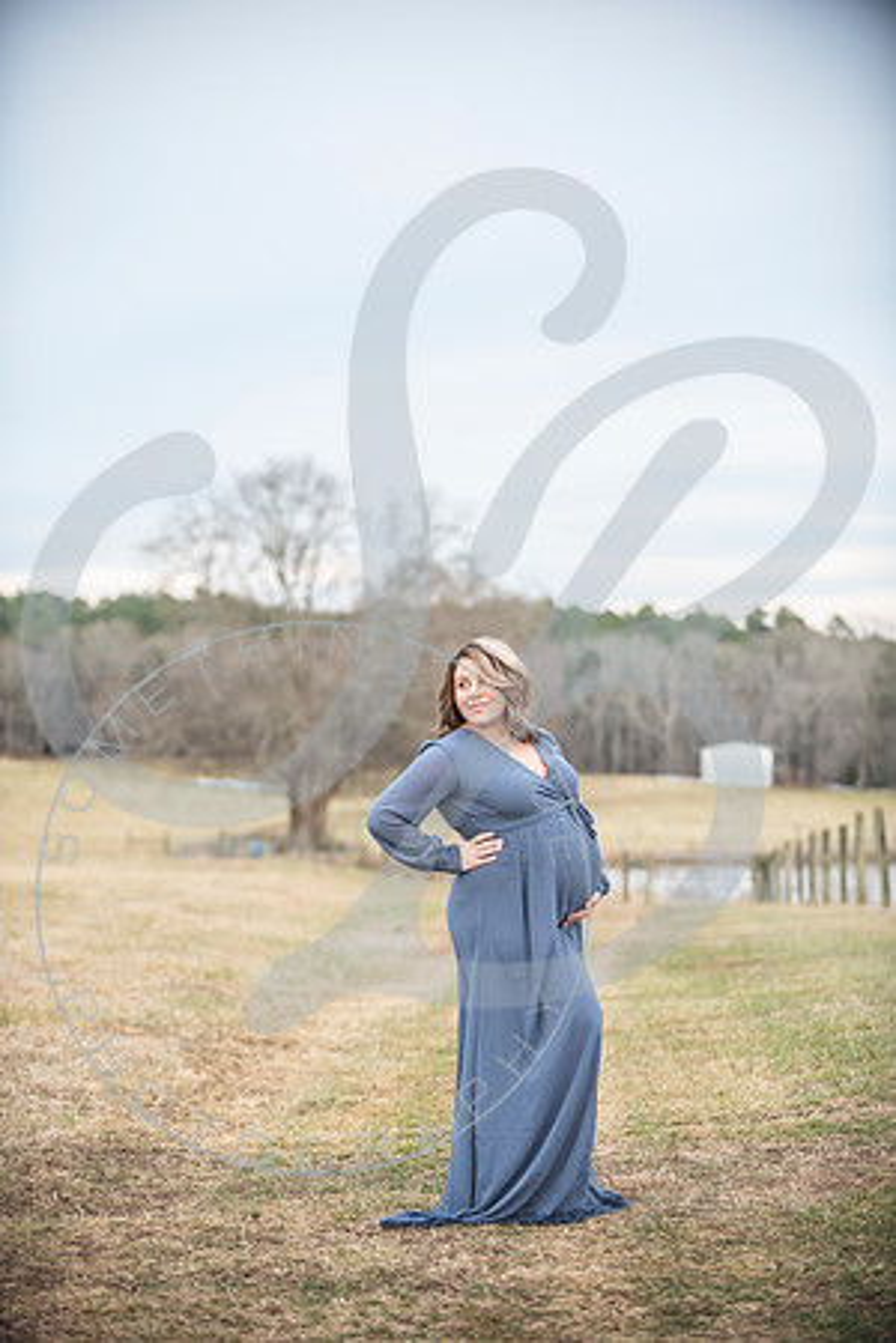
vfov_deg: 21.5
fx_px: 3546
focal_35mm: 95
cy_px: 672
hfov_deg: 14.4
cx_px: 448
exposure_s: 1/250
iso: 320
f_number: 2.8
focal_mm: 95
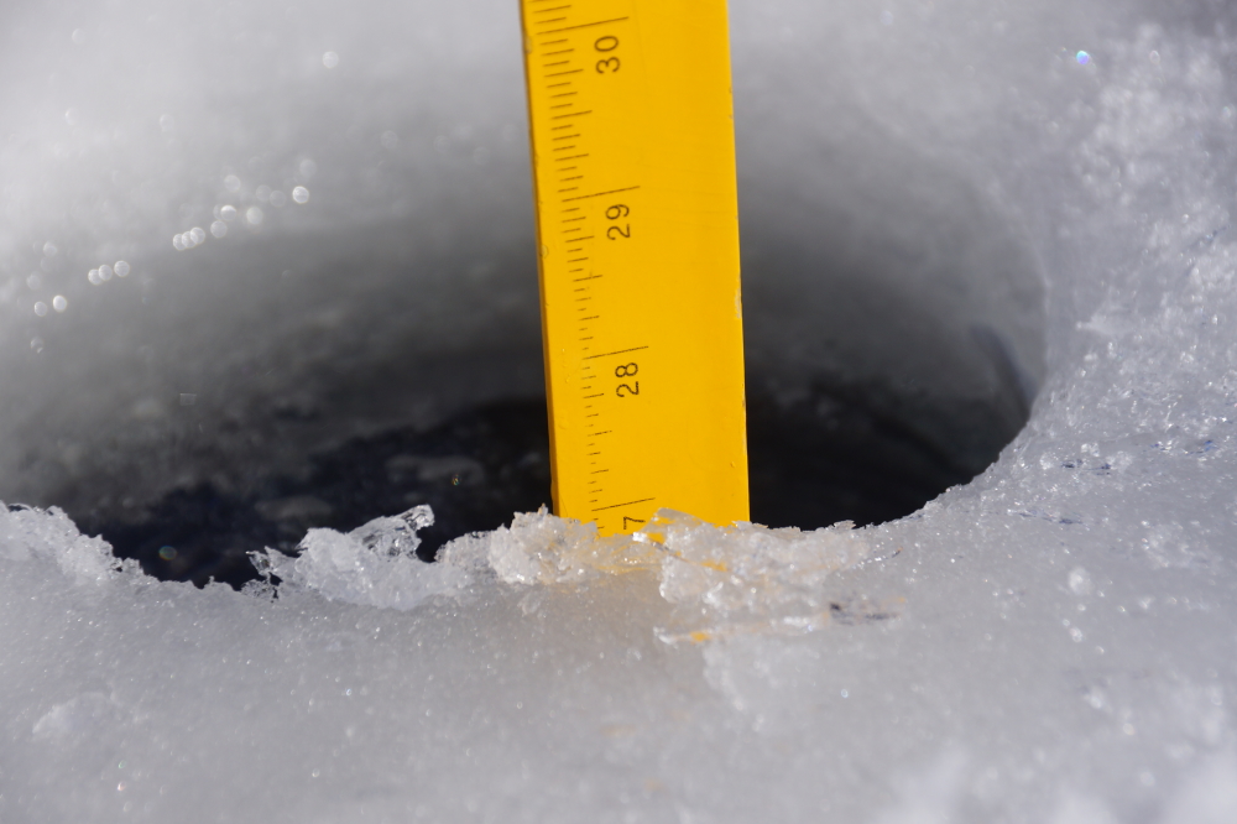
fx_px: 5667
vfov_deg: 8.3
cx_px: 618
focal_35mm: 165
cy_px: 412
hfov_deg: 12.5
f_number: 8
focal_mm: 110
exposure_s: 1/250
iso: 100
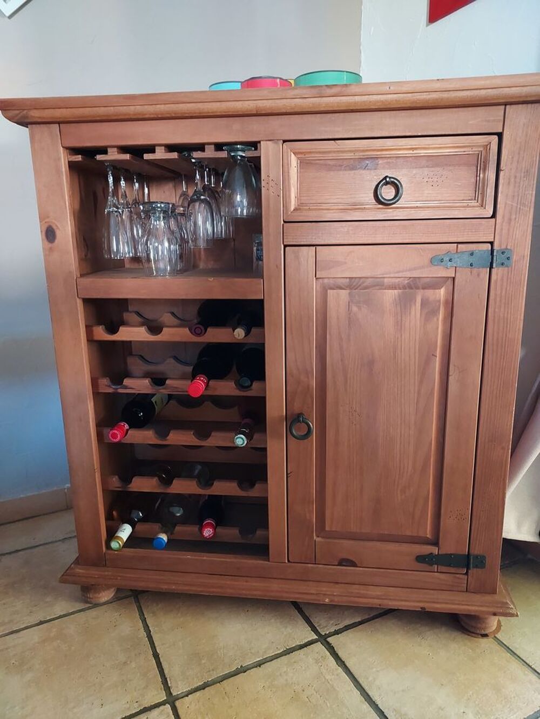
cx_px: 270
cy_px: 360
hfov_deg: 56.8
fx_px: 499
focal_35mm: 24
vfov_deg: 71.6
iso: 800
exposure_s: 1/24
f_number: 1.8
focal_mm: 4.6
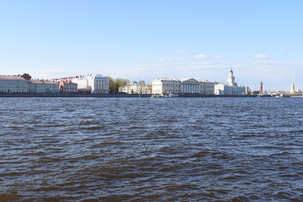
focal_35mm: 38
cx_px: 152
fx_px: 316
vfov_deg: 35.5
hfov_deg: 51.3
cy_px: 101
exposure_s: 1/640
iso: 800
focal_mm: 25
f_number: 13
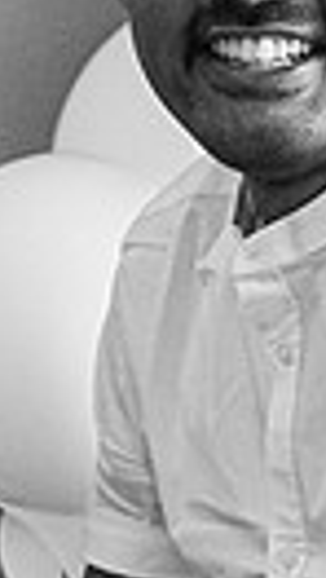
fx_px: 5331
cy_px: 311
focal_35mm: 348
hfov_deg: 3.5
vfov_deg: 6.2
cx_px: -458
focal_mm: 50
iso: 3200
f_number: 2.8
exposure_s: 1/125
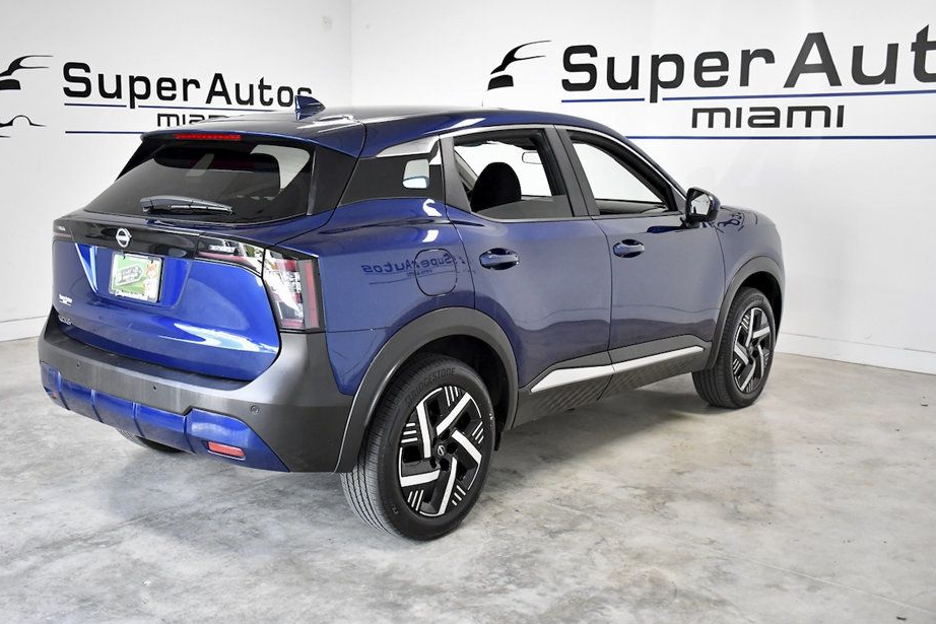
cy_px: 283
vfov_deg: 33.4
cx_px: 417
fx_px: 1040
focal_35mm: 40
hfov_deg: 48.4
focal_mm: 24
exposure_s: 1/800
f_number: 3.8
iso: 2500
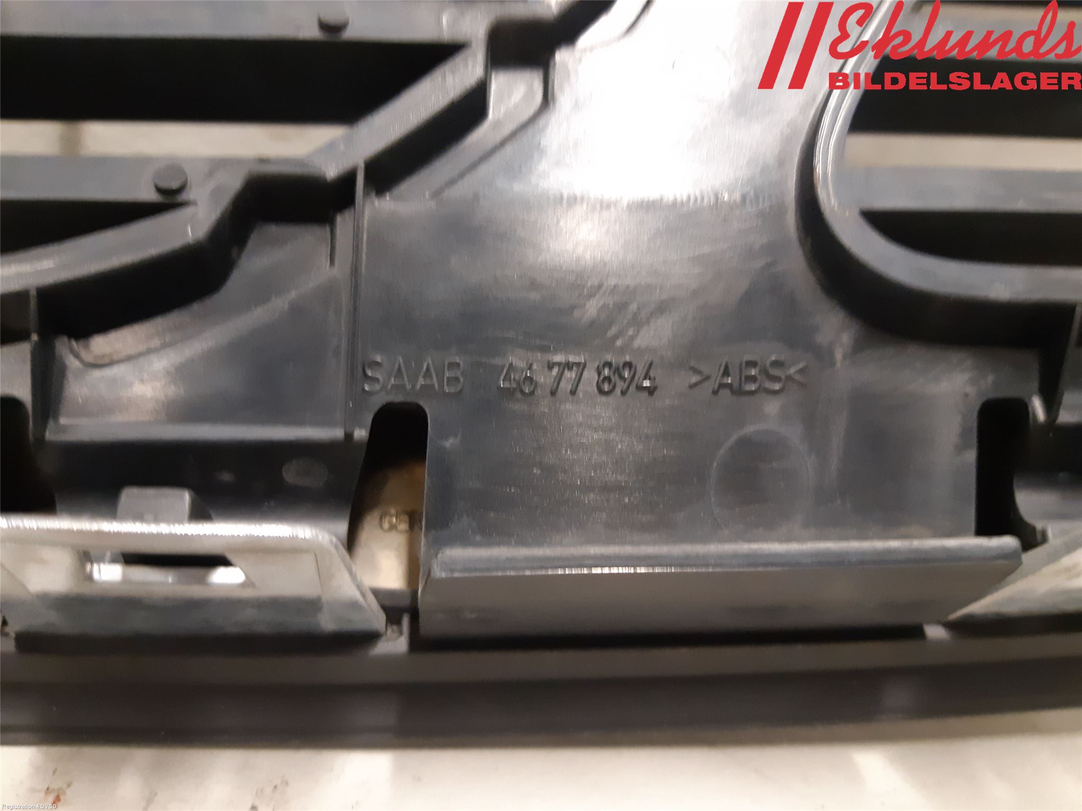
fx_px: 813
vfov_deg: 53.1
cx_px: 541
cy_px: 406
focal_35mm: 26
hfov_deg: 67.3
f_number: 1.7
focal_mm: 3.93
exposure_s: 1/25
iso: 400
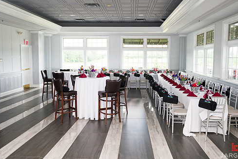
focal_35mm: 33
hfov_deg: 57.2
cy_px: 75
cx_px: 126
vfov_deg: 40.0
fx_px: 218
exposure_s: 1/200
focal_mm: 28
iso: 200
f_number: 3.2
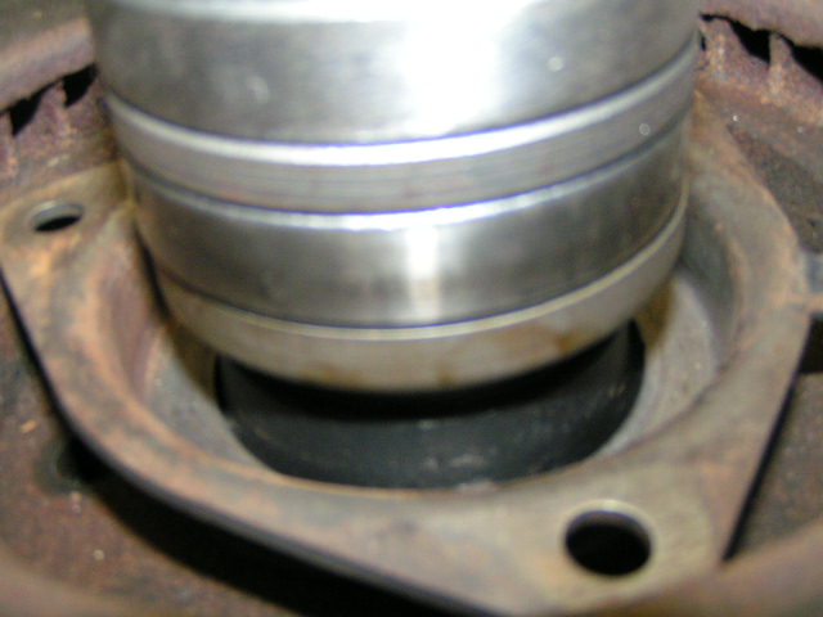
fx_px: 975
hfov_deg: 45.8
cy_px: 308
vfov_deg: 35.1
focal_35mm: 41
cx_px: 412
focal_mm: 6.3
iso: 200
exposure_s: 1/50
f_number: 2.8
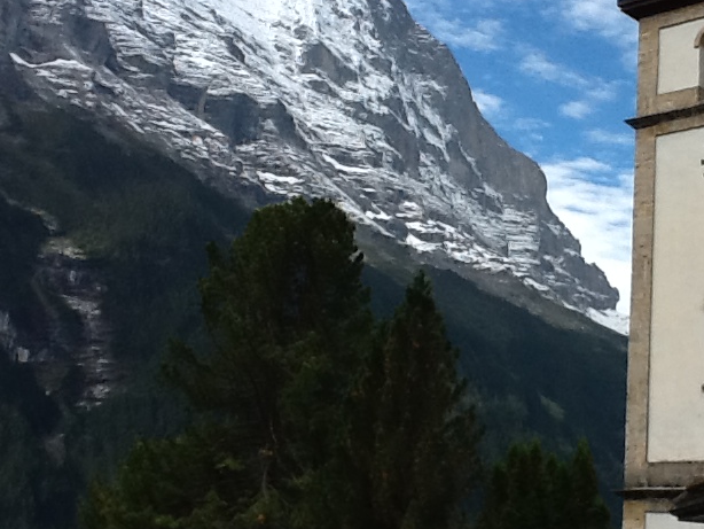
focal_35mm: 50
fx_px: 1017
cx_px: 523
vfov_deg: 29.1
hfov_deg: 37.3
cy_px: 250
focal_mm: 2.03
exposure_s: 1/1070
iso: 64
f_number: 2.4
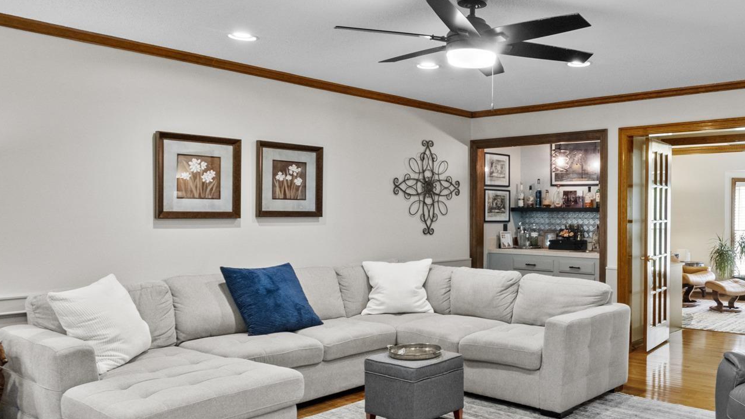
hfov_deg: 60.5
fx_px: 612
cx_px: 522
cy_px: 228
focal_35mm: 31
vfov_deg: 37.8
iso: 400
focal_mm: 10
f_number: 8
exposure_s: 1/1.25
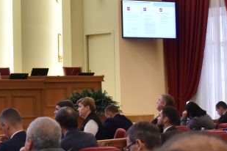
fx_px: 668
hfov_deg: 18.2
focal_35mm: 106
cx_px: -51
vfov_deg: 12.9
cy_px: 51
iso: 1800
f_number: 5.6
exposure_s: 1/100
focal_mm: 32
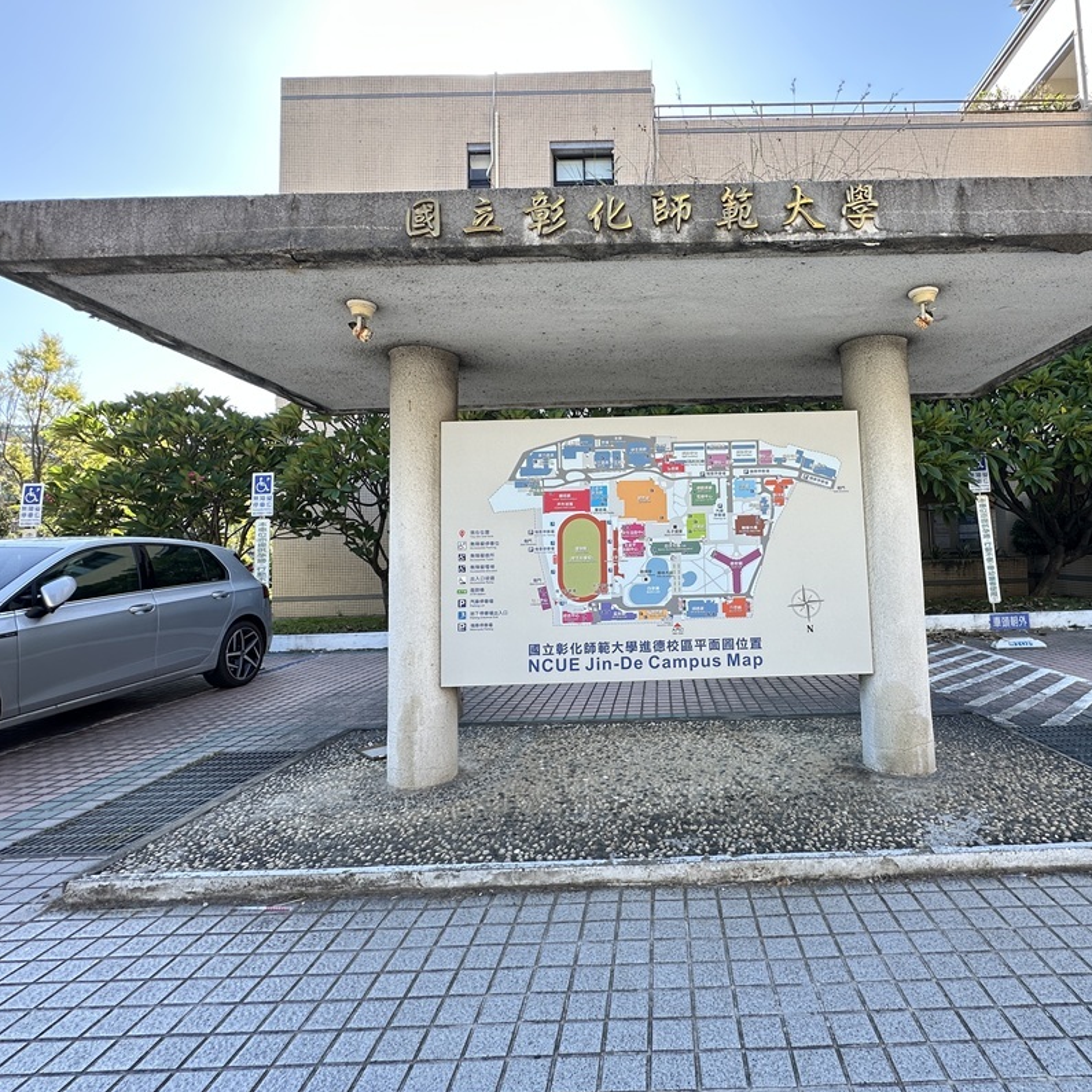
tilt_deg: +4.4
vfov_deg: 80.6
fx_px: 642
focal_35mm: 18
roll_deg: +1.3
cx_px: 663
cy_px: 508
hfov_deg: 79.6
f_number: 2.2
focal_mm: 2.22
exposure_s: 1/290
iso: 40
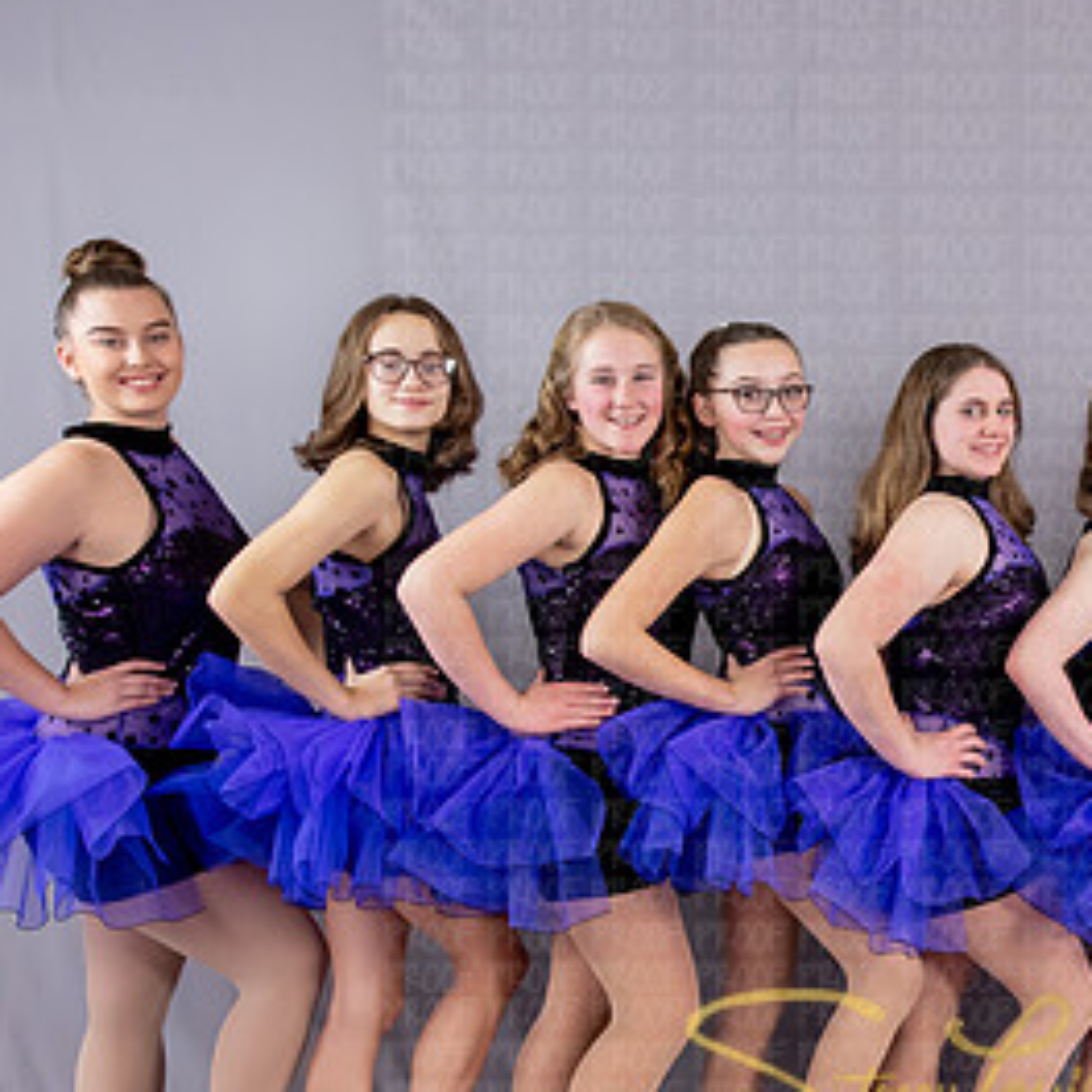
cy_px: 721
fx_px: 1856
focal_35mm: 52
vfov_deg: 32.5
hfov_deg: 31.2
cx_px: 991
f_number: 5.6
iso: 2500
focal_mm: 24
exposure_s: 1/100
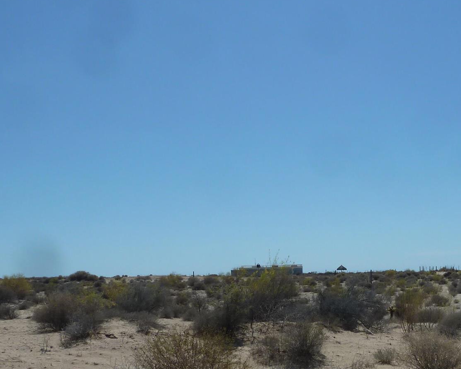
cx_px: 332
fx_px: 614
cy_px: 300
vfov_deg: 32.4
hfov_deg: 40.3
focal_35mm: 45
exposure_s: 1/800
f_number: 5.6
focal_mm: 4.1
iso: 80
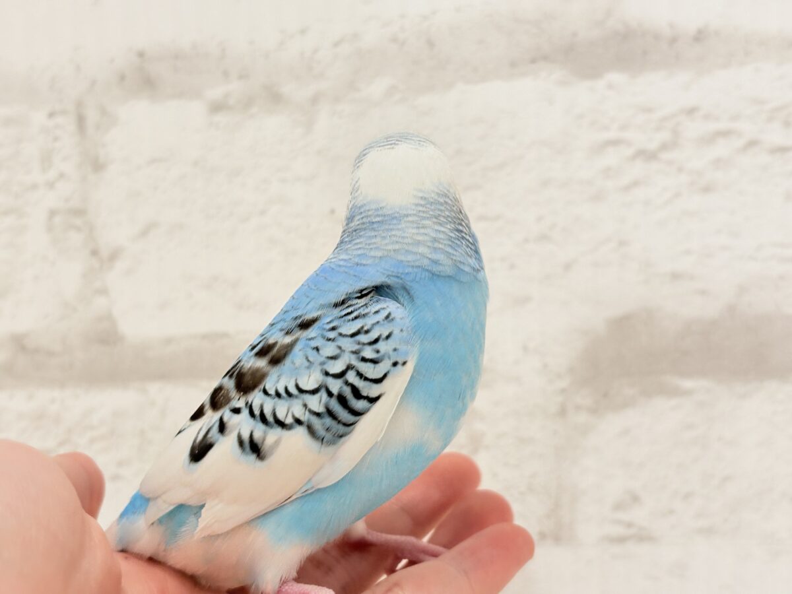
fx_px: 1190
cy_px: 297
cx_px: 396
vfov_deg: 28.0
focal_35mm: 52
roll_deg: +2.9
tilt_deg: -3.7
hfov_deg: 36.8
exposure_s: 1/50
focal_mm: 5.96
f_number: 1.6
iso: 50
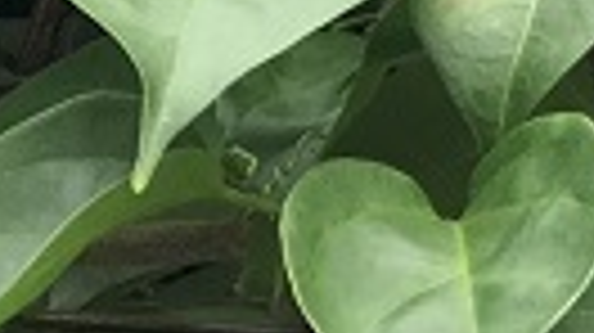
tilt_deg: +21.0
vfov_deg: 2.5
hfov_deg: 4.5
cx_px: 927
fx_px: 7428
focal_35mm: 472
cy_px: -1256
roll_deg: -1.6
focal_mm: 6.6
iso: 25
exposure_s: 1/120
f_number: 2.8
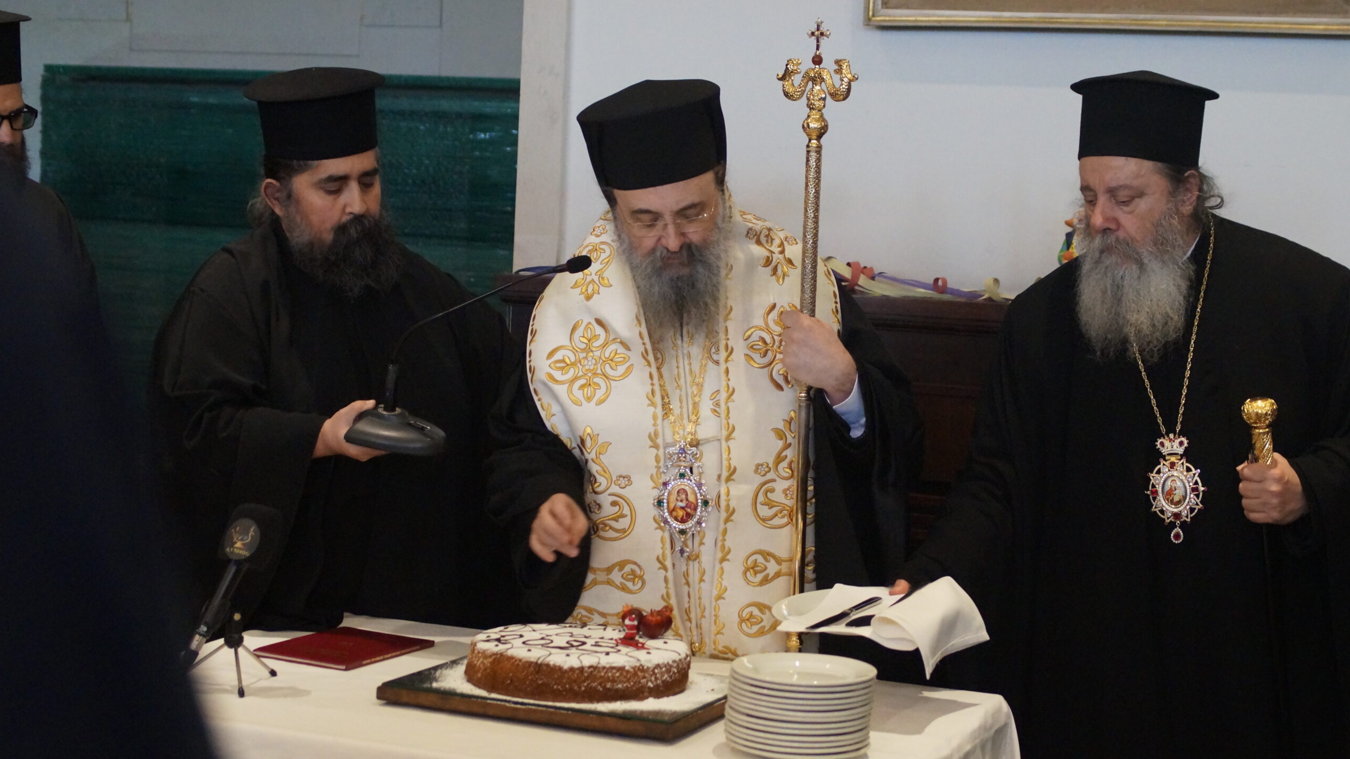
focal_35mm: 63
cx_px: 675
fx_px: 2255
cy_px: 356
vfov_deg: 19.1
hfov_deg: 33.3
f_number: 3.5
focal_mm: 40
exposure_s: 1/100
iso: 3200
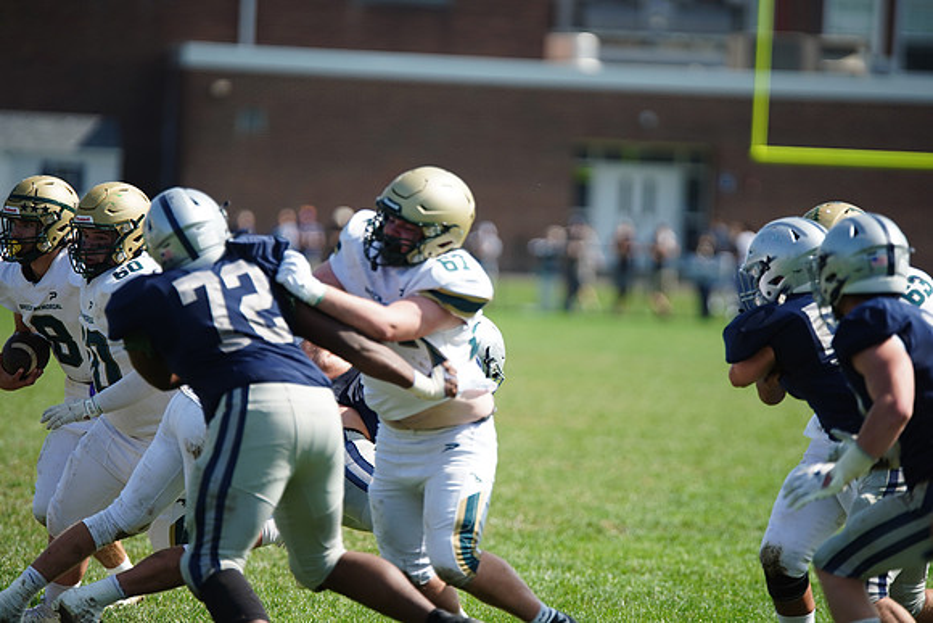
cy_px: 312
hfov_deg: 7.9
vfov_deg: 5.3
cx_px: 466
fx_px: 6766
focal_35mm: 261
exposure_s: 1/3200
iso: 400
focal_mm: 261
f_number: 2.8
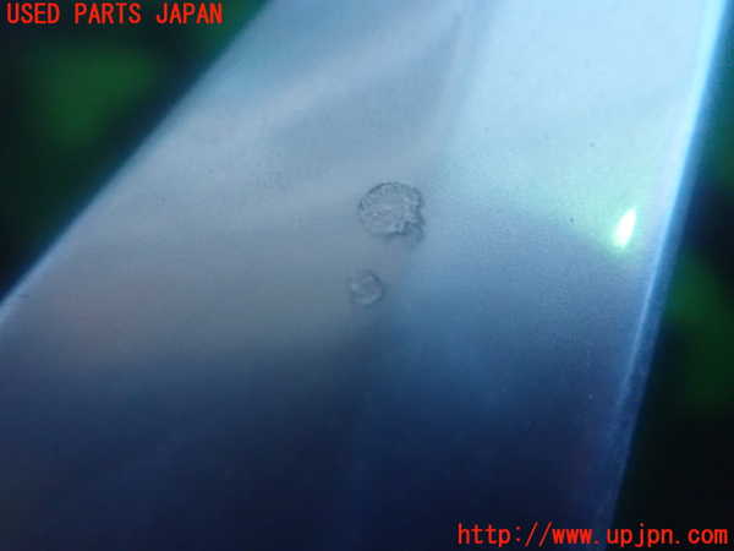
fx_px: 636
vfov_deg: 46.8
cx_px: 367
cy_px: 276
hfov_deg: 60.0
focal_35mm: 30
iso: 1600
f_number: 2.3
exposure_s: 1/30
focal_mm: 5.5
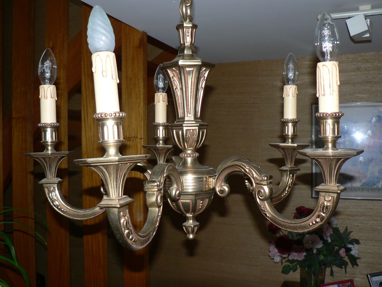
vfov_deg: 39.7
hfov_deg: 51.4
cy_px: 144
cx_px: 191
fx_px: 397
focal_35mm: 36
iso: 100
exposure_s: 1/60
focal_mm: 6
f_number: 2.8
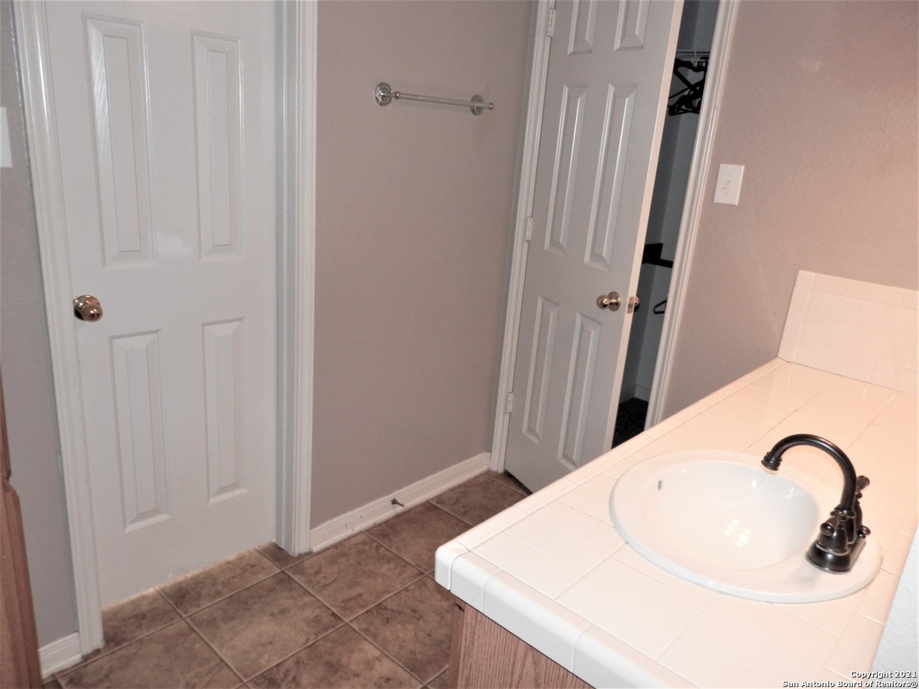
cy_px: 344
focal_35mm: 25
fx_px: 664
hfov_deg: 69.4
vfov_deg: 54.9
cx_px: 460
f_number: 3
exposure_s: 1/30
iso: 100
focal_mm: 4.5
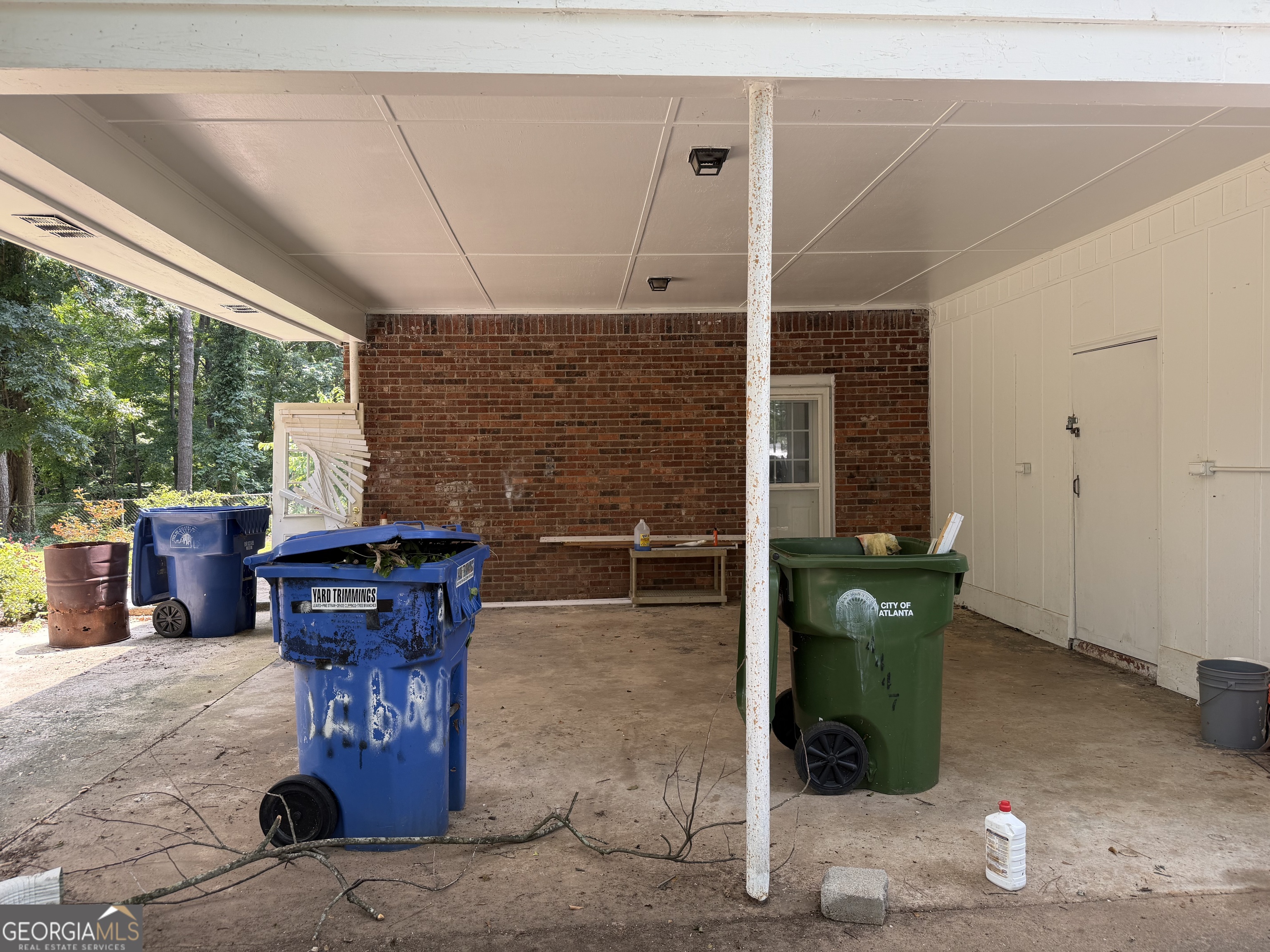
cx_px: 635
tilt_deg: -1.1
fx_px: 881
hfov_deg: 71.6
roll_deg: +1.4
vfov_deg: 56.8
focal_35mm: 24
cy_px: 476
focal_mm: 6.76
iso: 64
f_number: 1.78
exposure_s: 1/161
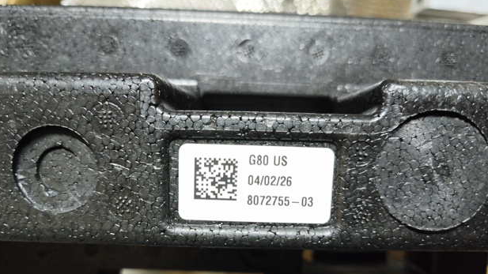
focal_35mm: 26
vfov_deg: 43.7
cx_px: 236
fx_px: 336
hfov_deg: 71.9
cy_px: 184
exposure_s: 1/50
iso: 320
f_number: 1.7
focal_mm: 5.35
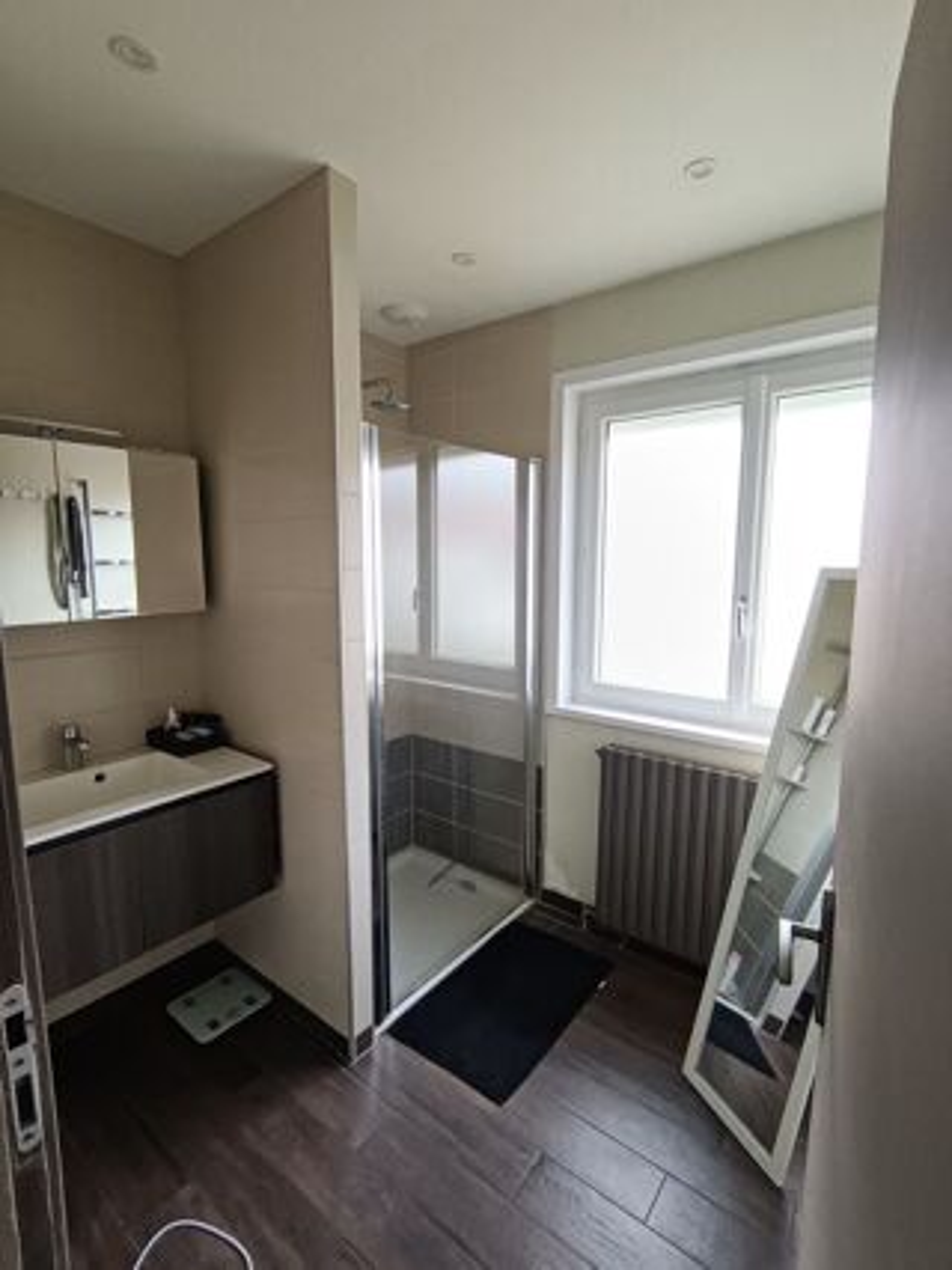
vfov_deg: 91.0
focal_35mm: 17
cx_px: 476
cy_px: 635
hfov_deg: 74.7
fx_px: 624
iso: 358
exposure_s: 1/50
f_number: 2.2
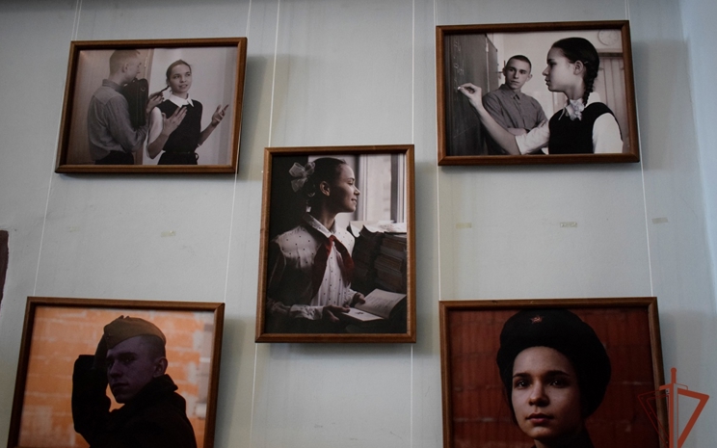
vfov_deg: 34.4
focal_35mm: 37
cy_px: 237
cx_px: 359
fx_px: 723
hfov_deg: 52.7
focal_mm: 24
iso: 3200
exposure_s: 1/160
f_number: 3.8
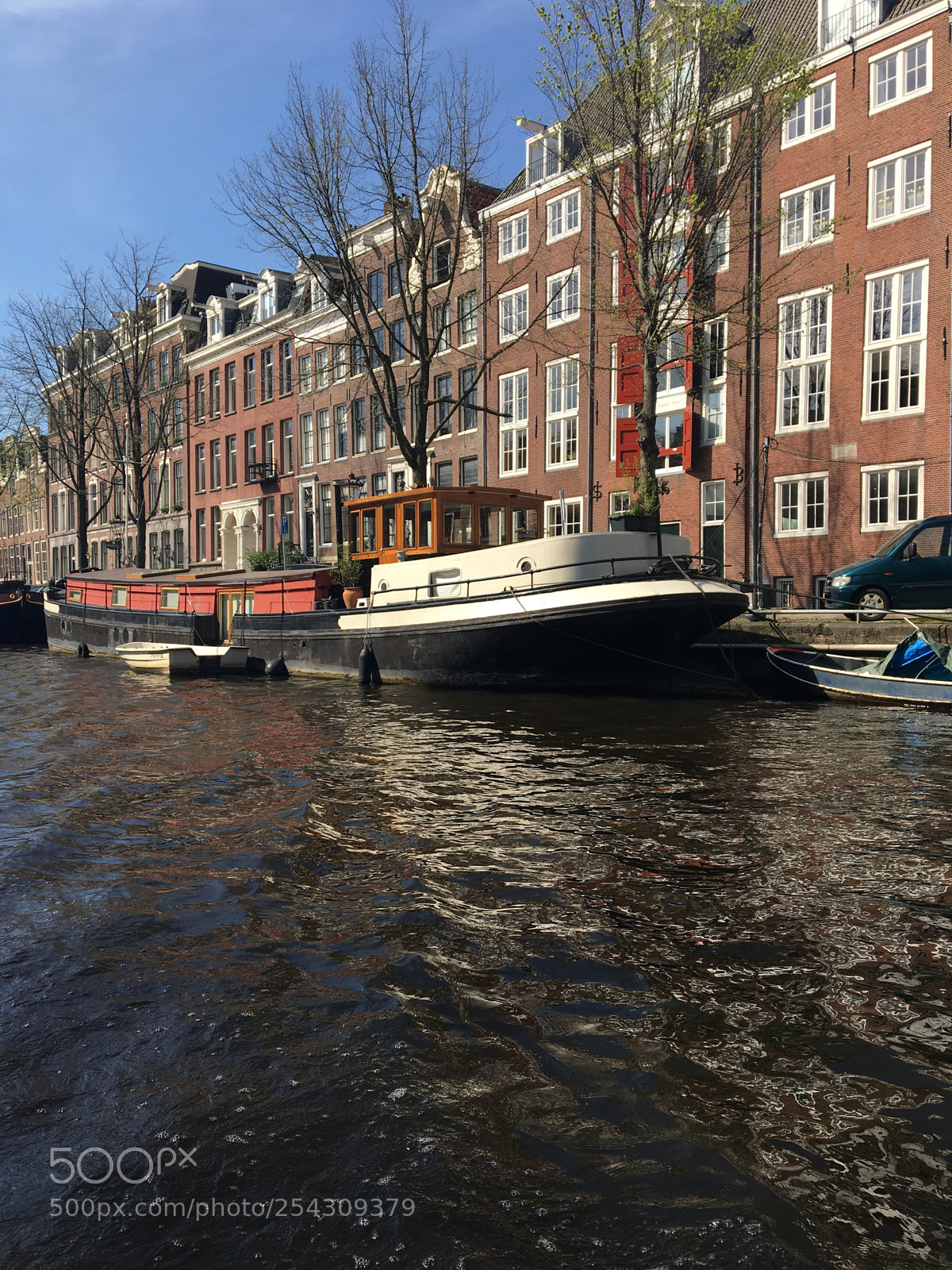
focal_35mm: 29
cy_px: 635
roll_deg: +0.1
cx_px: 476
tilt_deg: -2.8
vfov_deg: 61.7
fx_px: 1063
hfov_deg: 48.2
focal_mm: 4.15
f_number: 2.2
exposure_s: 1/1326
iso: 25
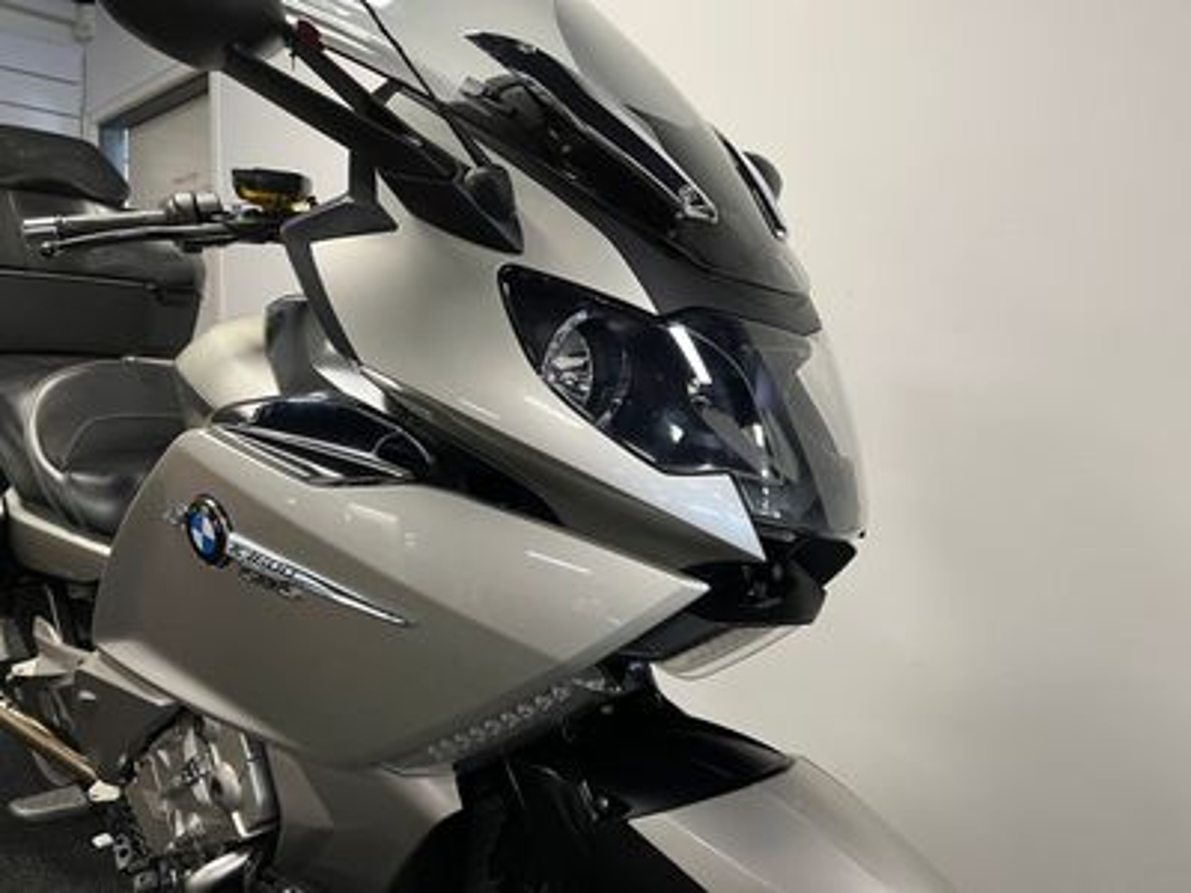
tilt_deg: -2.9
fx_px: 895
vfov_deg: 53.1
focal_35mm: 26
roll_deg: -0.7
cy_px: 446
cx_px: 596
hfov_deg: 67.3
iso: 80
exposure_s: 1/50
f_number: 1.6
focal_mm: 5.1
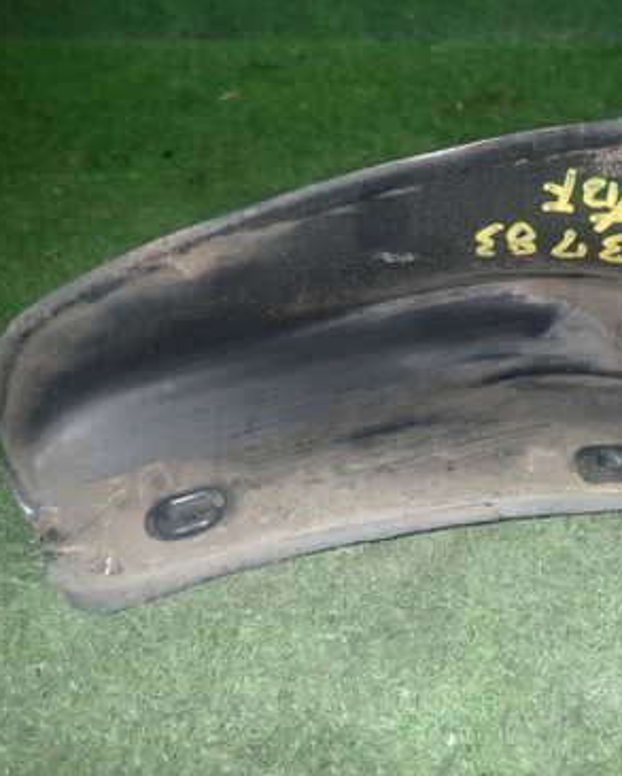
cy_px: 407
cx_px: 524
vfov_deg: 45.8
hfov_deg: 35.7
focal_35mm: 40
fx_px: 920
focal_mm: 4.5
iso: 400
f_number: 5.6
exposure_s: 1/30
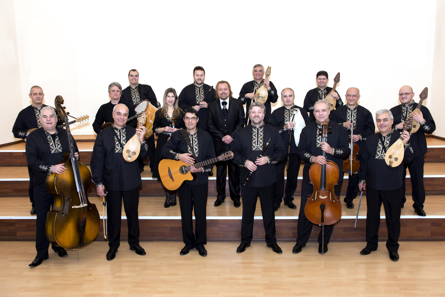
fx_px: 408
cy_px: 148
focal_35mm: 33
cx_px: 222
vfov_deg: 40.0
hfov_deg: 57.2
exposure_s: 1/80
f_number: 6.3
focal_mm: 22
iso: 400
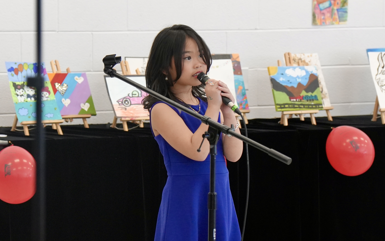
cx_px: 191
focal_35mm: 108
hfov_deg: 19.3
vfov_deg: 12.1
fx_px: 1133
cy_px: 122
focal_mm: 70
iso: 1000
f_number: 4
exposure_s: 1/160
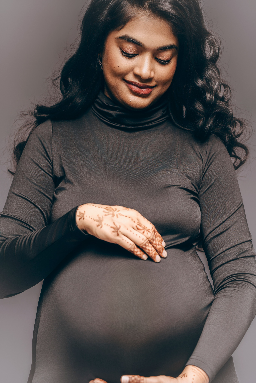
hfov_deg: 13.6
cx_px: 128
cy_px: 192
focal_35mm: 101
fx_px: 1077
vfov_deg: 20.2
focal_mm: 101
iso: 100
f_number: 4
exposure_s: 1/160
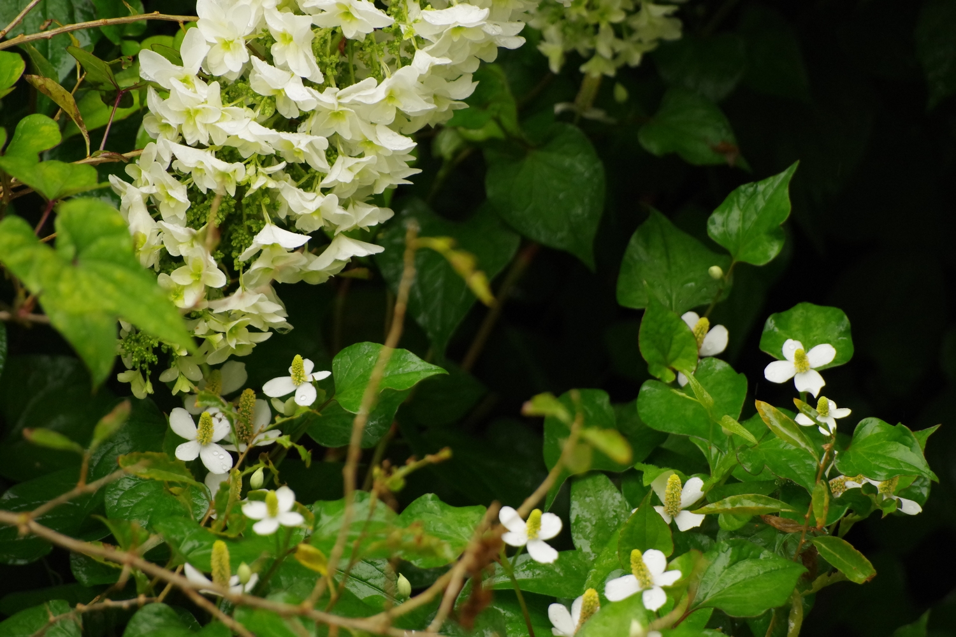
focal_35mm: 450
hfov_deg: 4.6
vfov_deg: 3.1
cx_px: 478
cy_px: 318
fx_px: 11949
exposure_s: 1/400
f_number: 5.6
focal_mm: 300
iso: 1600
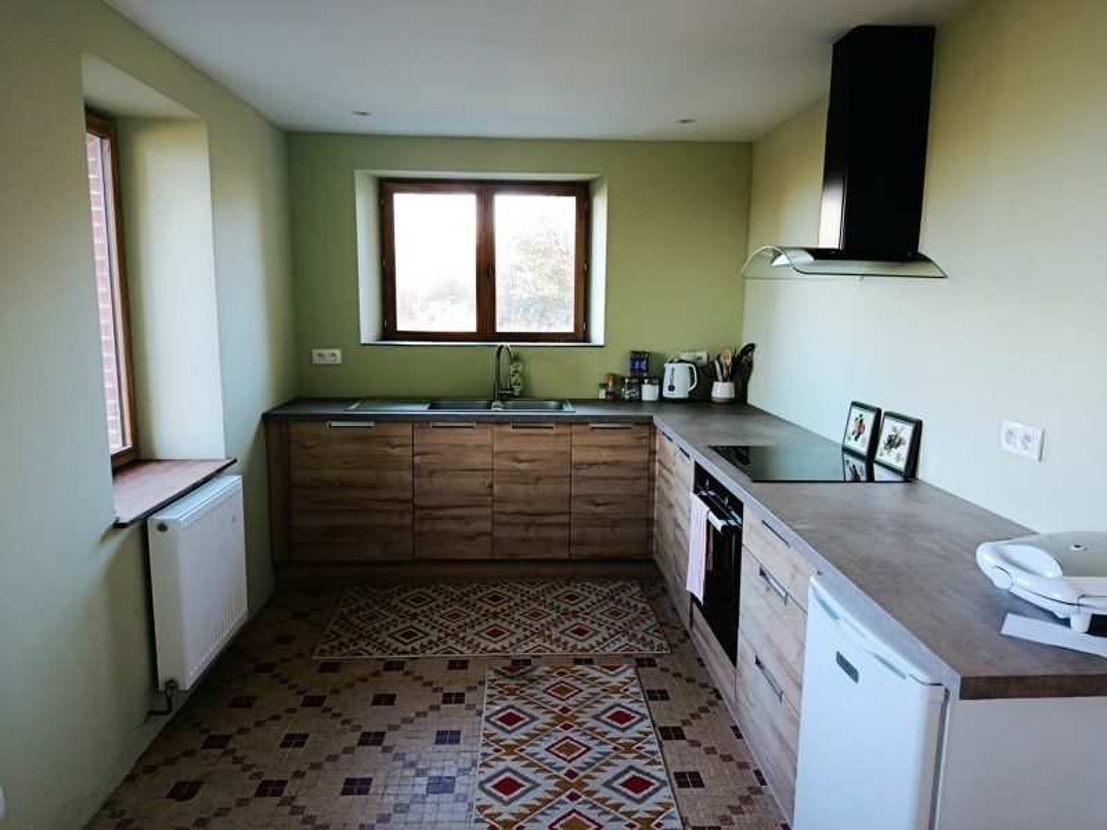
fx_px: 768
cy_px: 415
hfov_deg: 71.6
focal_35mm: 24
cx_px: 554
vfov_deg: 56.8
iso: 799
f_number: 1.7
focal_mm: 5.24
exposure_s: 1/100
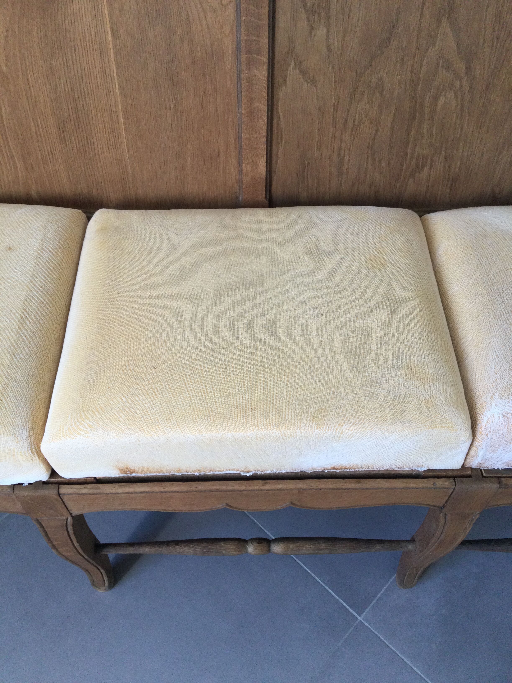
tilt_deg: -49.9
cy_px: 342
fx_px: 611
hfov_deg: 45.4
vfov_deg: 58.4
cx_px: 256
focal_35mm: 31
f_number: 2.4
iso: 32
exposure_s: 1/33
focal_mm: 3.3
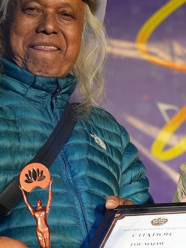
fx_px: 1872
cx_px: 178
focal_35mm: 261
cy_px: 205
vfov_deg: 7.6
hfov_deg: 5.7
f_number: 2.8
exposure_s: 1/60
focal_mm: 59.5
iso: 320
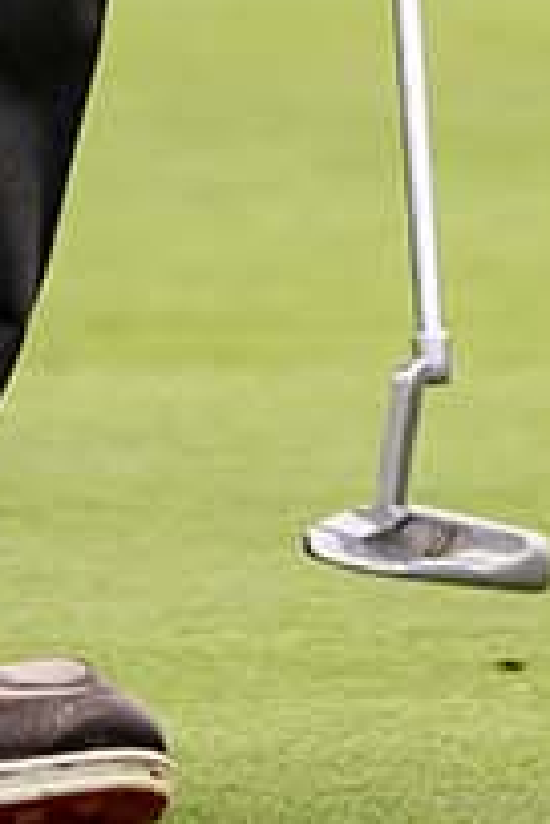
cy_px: -1983
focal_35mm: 1092
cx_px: 150
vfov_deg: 1.9
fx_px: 25023
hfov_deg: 1.3
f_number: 2.8
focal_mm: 155
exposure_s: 1/2000
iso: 900
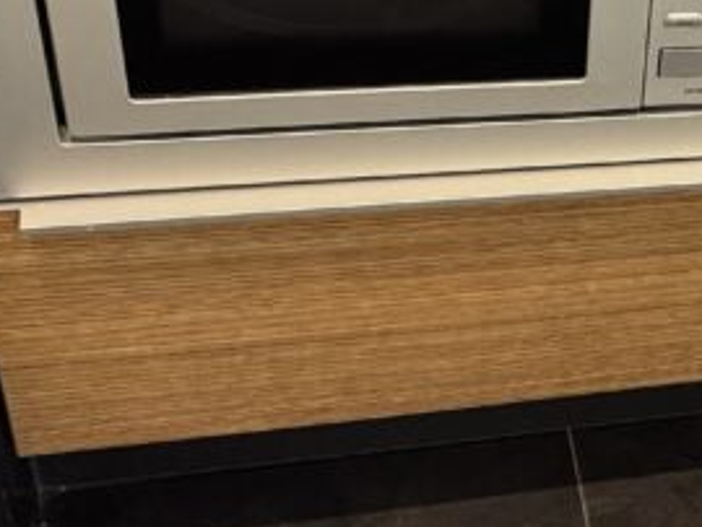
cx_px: 1084
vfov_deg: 16.2
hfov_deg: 18.7
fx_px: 1847
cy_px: 205
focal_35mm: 91
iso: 640
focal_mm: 6.76
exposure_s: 1/50
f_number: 1.78
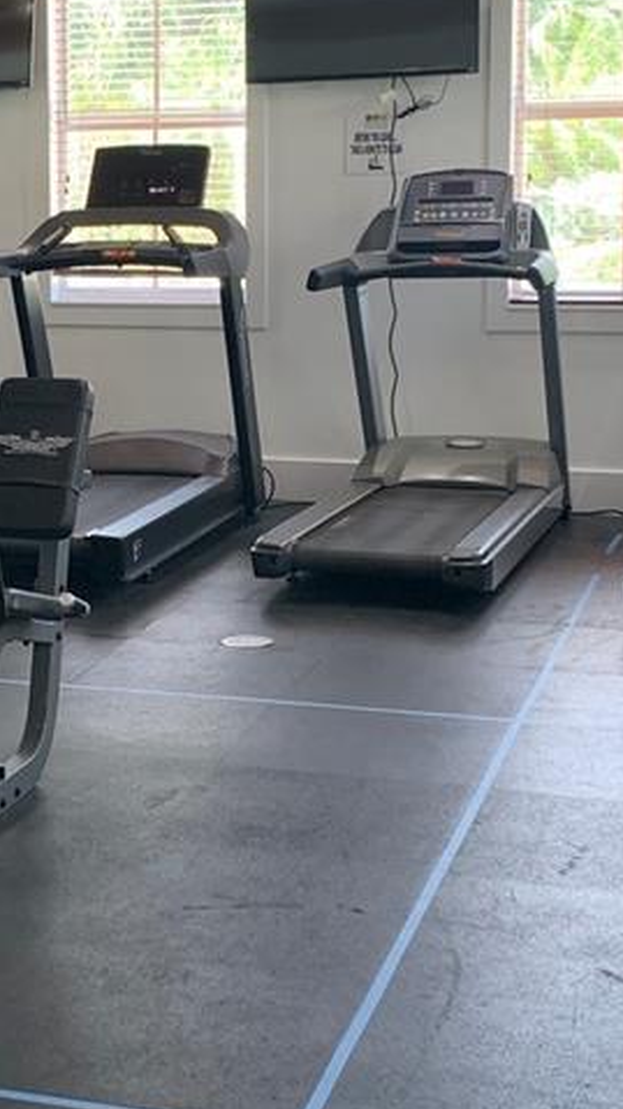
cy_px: 396
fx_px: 2088
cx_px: 76
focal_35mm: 71
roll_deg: +0.9
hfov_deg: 16.8
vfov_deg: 29.6
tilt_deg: -5.8
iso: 80
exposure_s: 1/120
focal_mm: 4.25
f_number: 1.8
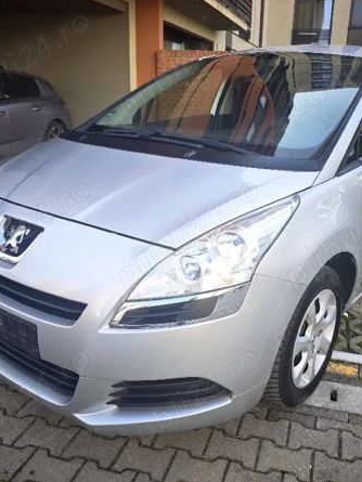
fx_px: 432
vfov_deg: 58.3
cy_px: 239
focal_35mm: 31
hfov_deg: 45.0
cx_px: 231
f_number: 1.62
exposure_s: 1/323
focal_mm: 6.55
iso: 50
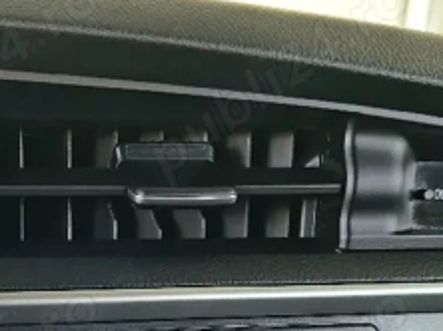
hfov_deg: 28.7
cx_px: 48
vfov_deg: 21.0
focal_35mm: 65
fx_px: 831
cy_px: 399
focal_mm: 5.56
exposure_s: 1/50.3
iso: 1131
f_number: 1.8
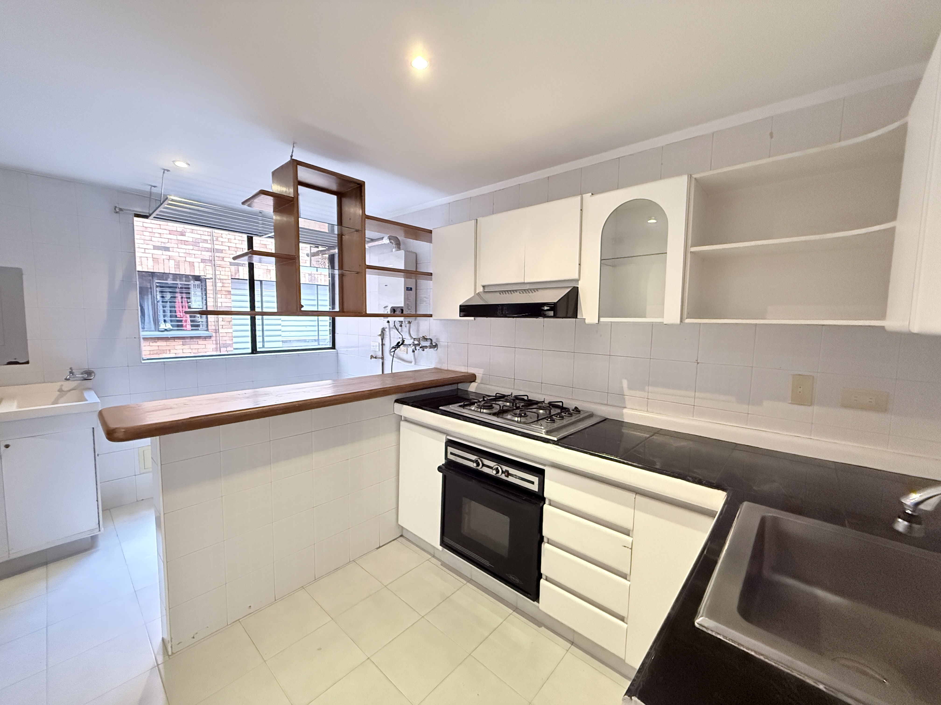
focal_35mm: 14
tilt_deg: -4.5
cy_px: 352
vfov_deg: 85.7
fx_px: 381
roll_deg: -0.9
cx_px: 470
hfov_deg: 102.1
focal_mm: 2.22
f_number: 2.2
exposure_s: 1/60
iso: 1250
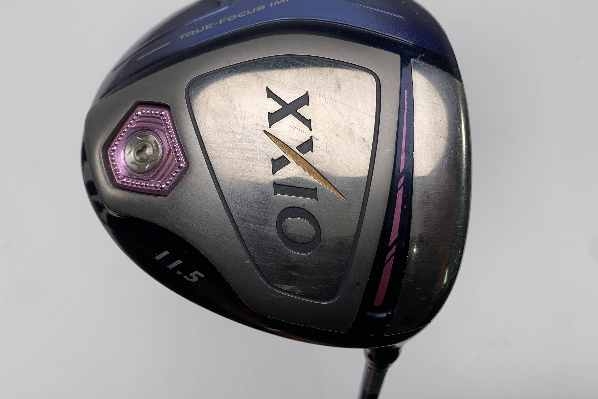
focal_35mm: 28
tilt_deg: -70.6
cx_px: 291
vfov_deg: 46.2
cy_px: 169
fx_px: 465
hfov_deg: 65.5
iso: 25
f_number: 1.8
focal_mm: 4.25
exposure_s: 1/365
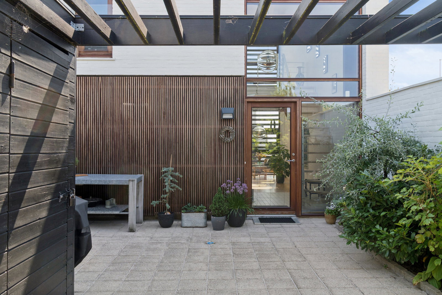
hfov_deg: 61.9
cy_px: 148
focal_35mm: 30
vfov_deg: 43.6
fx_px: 368
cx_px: 221
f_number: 8
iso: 200
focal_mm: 20
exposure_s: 1/125
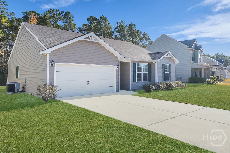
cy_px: 76
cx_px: 115
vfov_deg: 53.2
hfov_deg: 73.7
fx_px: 153
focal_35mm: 24
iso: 320
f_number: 10
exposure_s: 1/250
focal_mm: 24
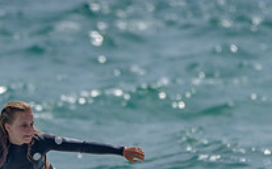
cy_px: 171
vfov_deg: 0.7
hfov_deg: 1.2
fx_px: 12984
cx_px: 19
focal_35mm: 1753
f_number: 5.6
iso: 64
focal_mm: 500
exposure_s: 1/2000
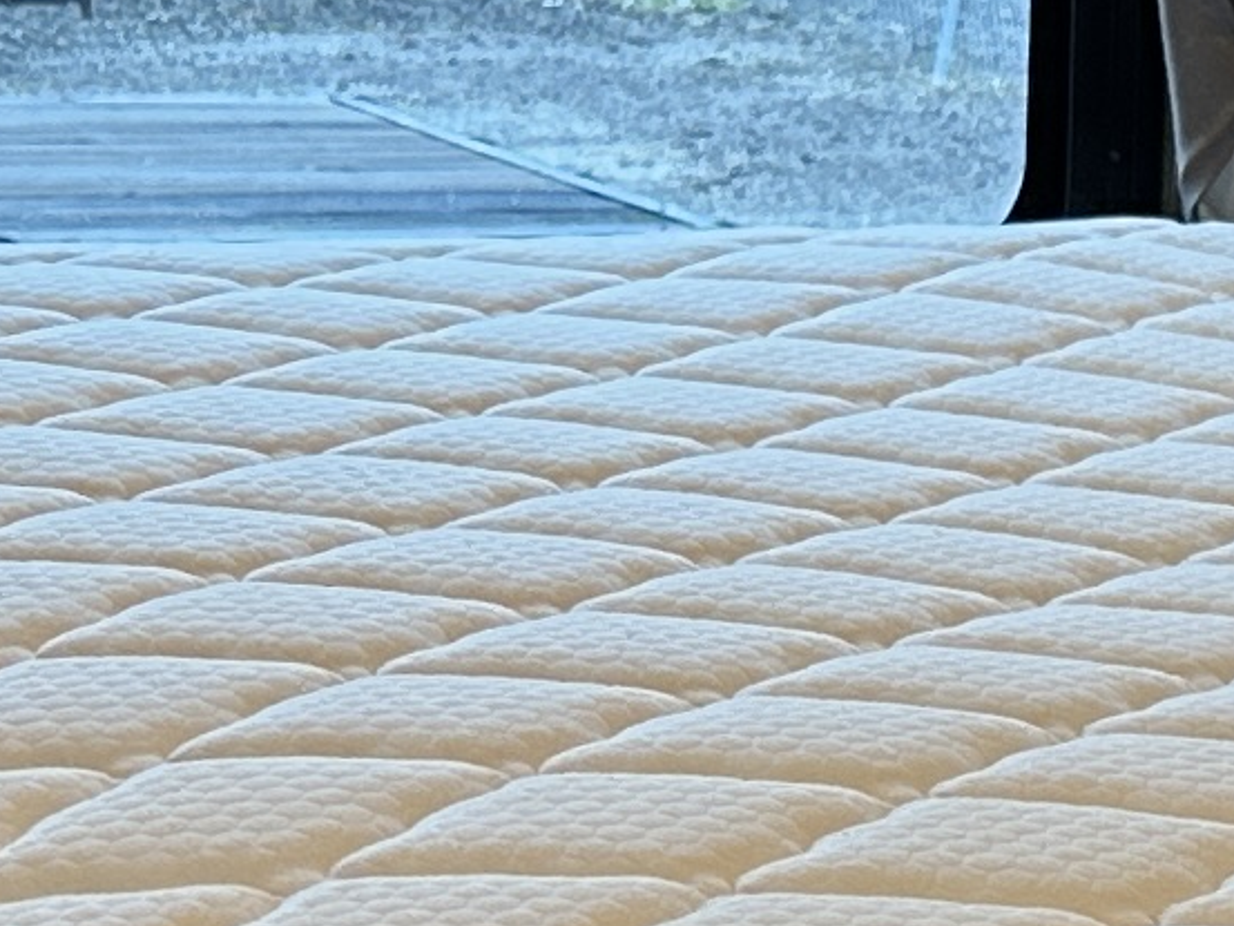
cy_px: 221
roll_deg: -2.5
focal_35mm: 175
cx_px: 1877
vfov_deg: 8.5
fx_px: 6240
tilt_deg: -6.1
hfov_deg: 10.9
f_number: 1.78
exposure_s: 1/121
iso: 125
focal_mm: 6.86
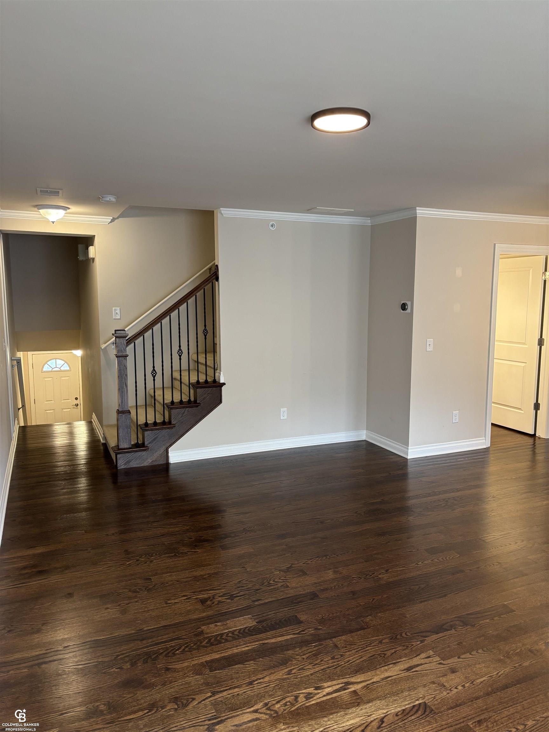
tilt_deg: -7.3
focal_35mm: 26
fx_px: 550
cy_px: 366
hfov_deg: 53.1
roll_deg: -0.5
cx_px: 274
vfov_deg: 67.3
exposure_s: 1/60
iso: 125
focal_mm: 5.96
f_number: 1.6
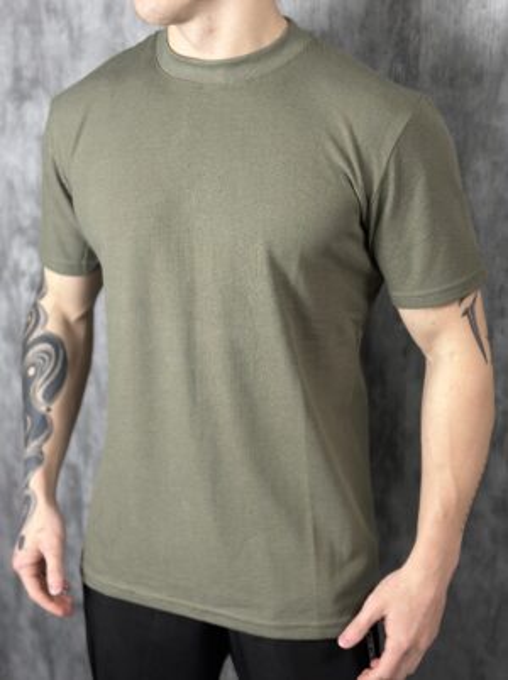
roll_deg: +0.3
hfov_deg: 30.2
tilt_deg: -16.9
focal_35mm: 48
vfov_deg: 39.7
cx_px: 254
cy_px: 340
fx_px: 942
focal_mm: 6.86
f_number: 1.78
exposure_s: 1/60
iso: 100
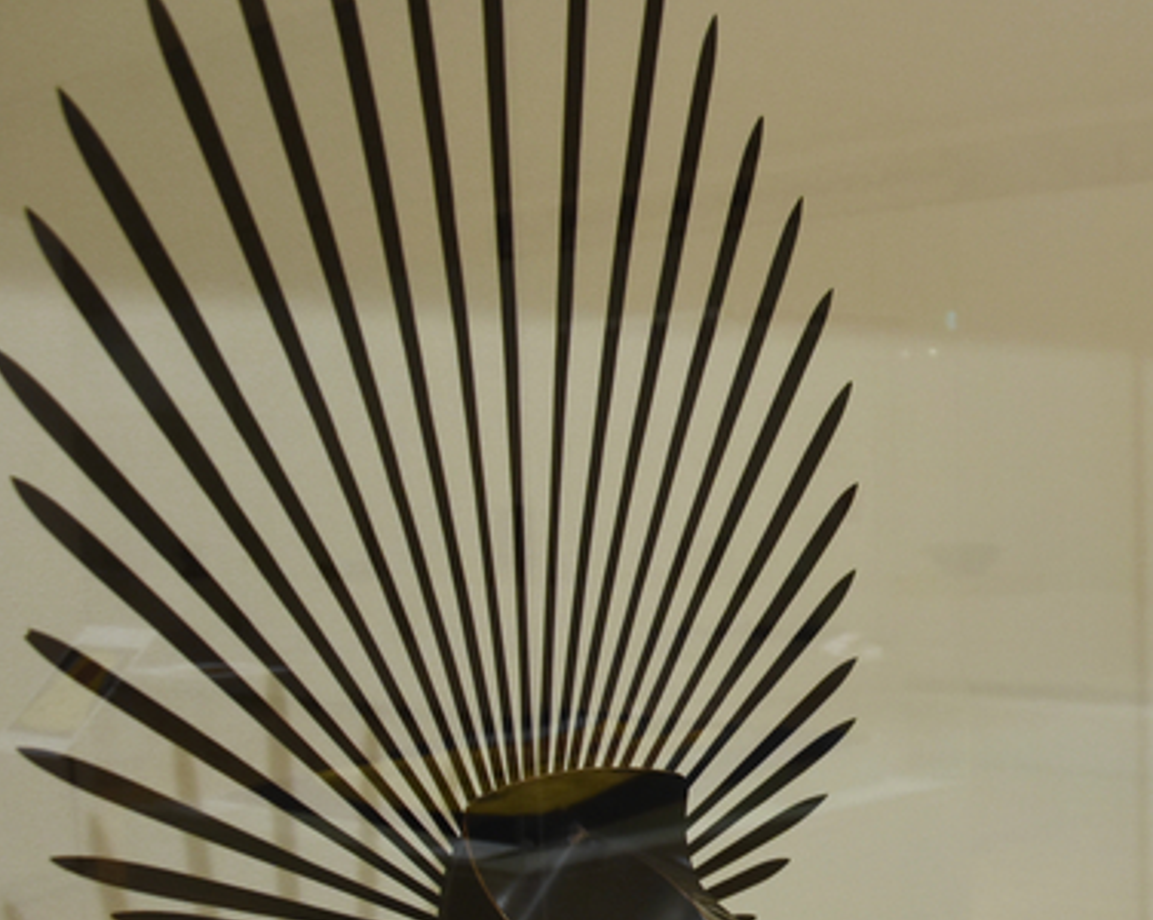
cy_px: 708
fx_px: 2045
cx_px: 1024
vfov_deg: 25.0
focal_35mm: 60
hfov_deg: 30.2
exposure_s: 1/80
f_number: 4.5
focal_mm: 20
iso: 800
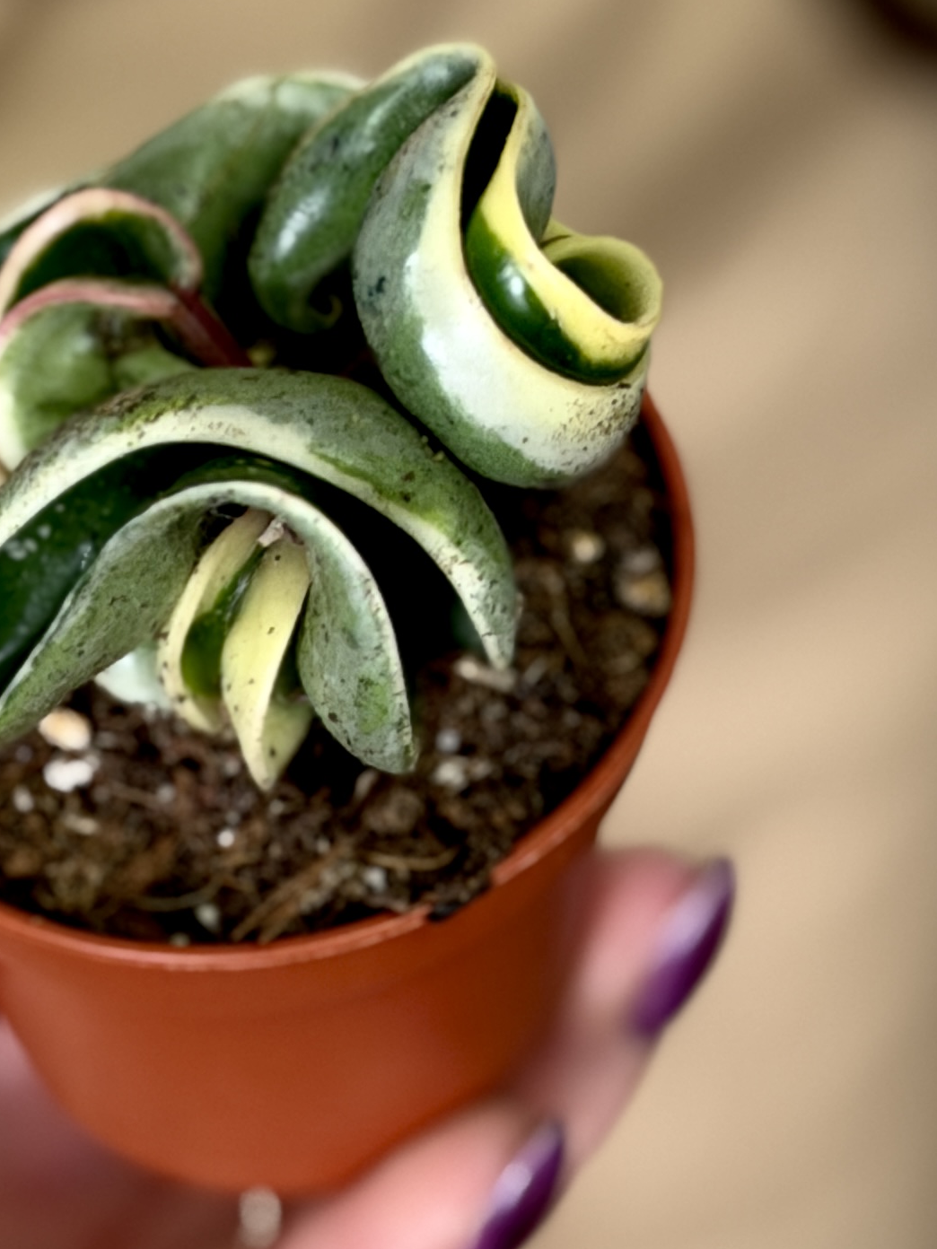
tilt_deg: -42.7
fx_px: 5017
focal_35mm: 139
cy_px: 83
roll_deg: +0.1
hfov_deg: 10.6
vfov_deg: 14.0
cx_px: 245
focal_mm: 6.76
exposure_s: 1/121
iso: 64
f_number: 1.78
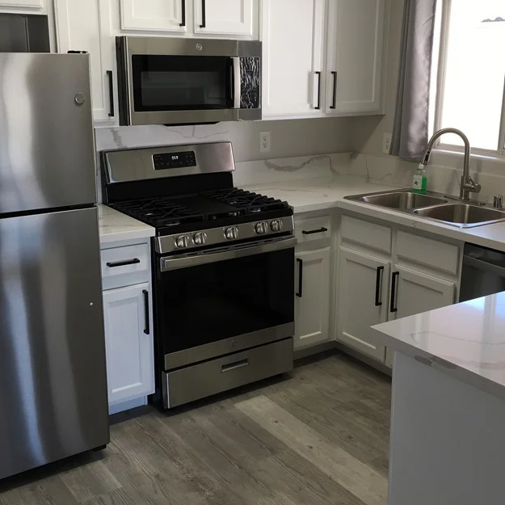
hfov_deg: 40.0
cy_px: 233
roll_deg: -0.7
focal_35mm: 42
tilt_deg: -12.3
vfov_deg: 40.0
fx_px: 693
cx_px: 266
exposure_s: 1/60
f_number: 2.2
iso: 25
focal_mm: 4.15
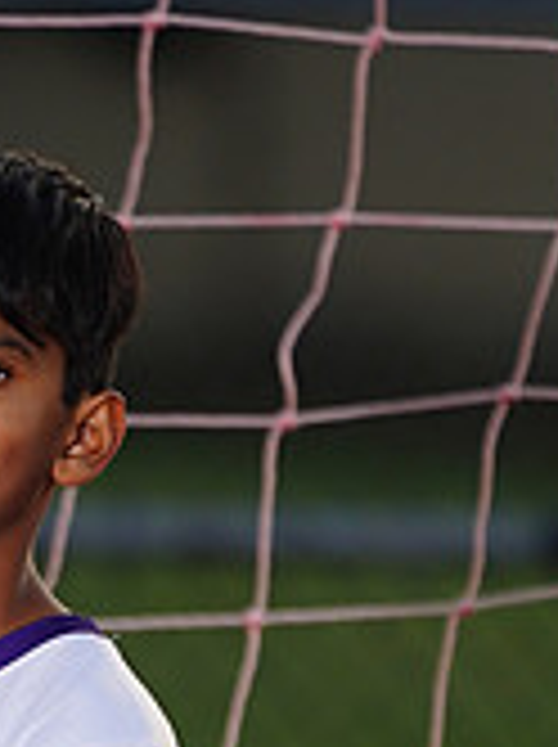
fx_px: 27259
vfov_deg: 1.6
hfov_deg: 1.2
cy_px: 1004
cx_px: -200
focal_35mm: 1265
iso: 320
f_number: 5.6
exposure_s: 1/250
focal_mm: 376
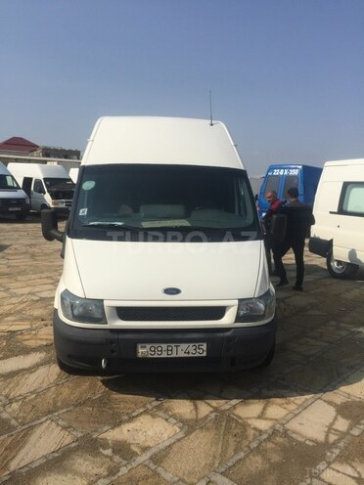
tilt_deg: -6.7
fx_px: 407
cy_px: 242
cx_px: 182
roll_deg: -1.0
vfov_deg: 61.7
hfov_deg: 48.2
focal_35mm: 29
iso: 32
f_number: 2.2
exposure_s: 1/4950
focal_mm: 4.15
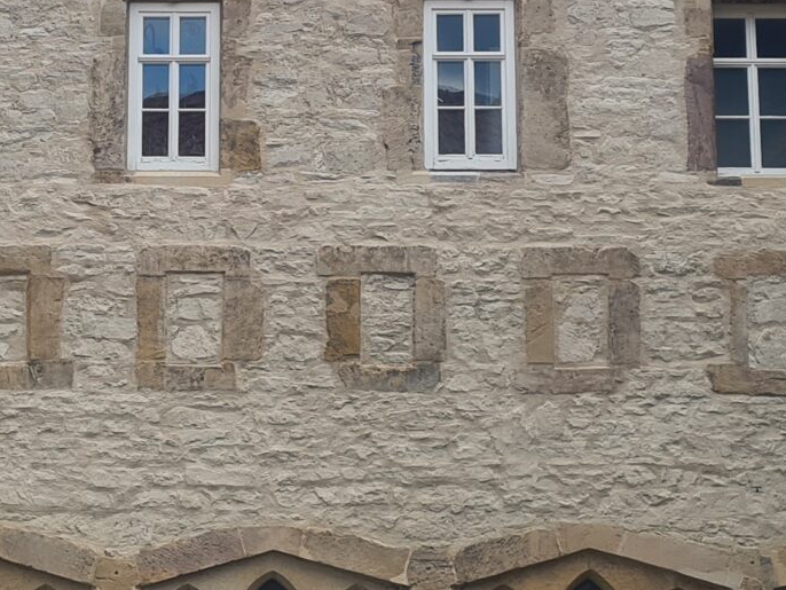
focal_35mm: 97
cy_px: 207
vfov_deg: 15.2
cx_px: 179
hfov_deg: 20.0
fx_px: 2203
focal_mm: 5.4
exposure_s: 1/1648
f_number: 1.8
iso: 50
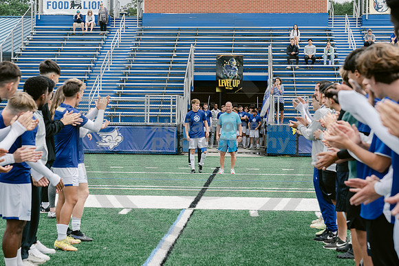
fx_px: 776
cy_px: 133
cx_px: 200
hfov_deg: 28.8
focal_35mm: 70
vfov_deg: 19.5
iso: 400
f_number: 5.6
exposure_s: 1/500
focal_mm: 70
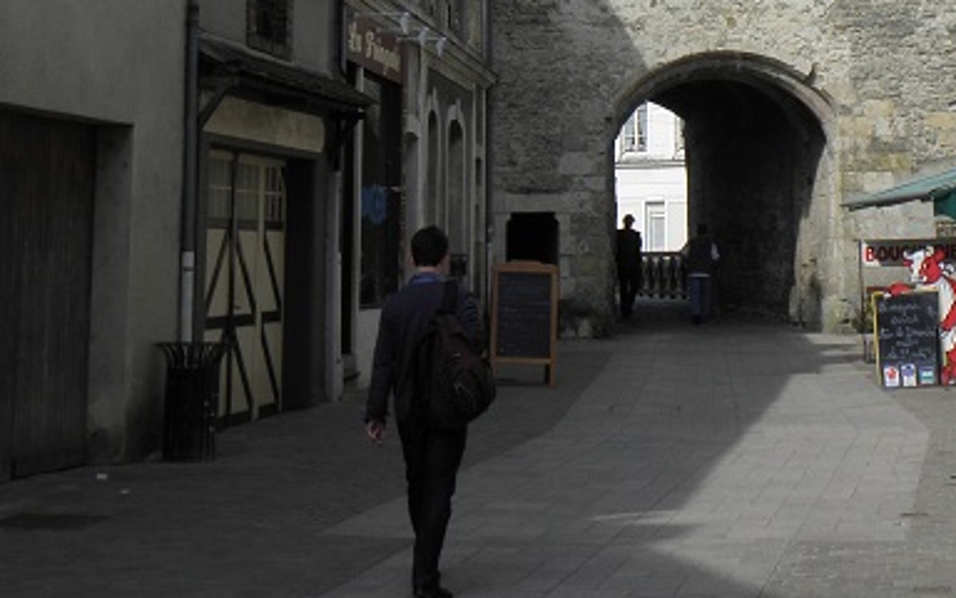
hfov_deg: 22.9
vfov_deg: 14.0
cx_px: 685
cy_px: -140
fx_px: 2345
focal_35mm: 90
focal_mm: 7.31
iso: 64
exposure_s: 1/320
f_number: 5.6
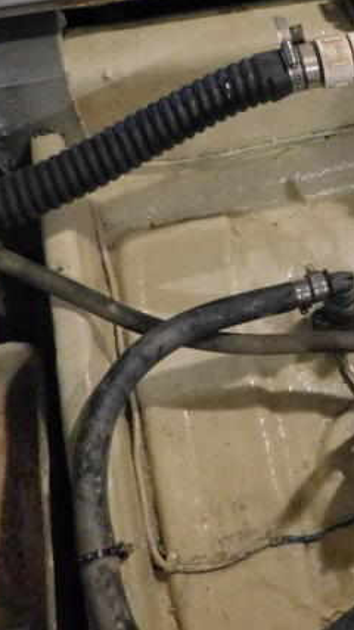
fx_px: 785
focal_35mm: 47
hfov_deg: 23.5
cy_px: 236
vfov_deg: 43.4
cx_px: 407
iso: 800
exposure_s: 1/6
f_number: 3
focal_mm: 4
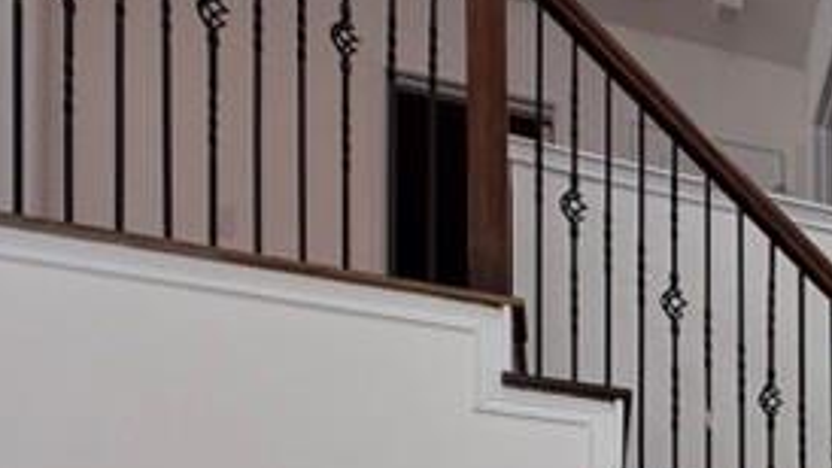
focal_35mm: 57
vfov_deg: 16.1
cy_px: 951
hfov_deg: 29.8
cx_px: 1063
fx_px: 1257
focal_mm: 2.22
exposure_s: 1/120
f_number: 2.2
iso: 125
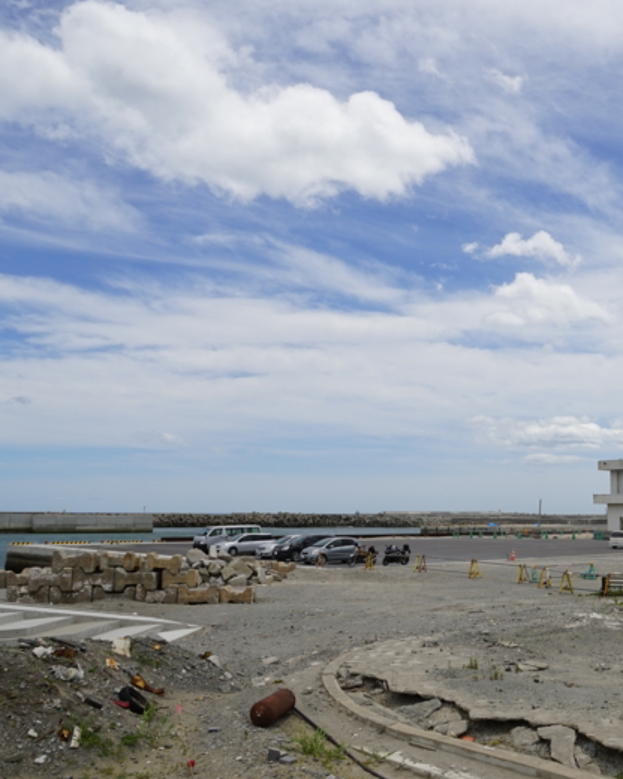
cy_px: 389
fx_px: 899
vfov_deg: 46.8
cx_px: 476
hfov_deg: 37.2
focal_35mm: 39
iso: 100
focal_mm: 18
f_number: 13
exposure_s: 1/200
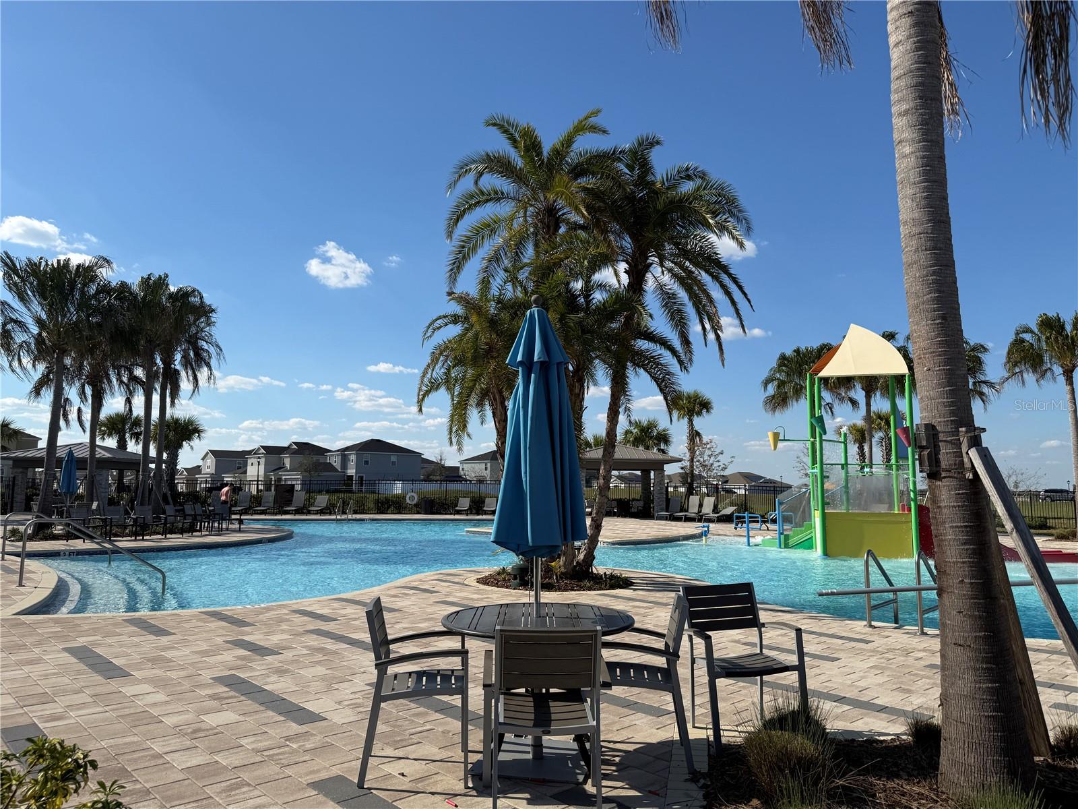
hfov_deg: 71.6
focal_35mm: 24
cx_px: 539
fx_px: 747
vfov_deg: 56.8
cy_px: 404
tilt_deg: +7.6
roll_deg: -0.8
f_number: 1.78
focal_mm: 6.76
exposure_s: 1/6711
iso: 80
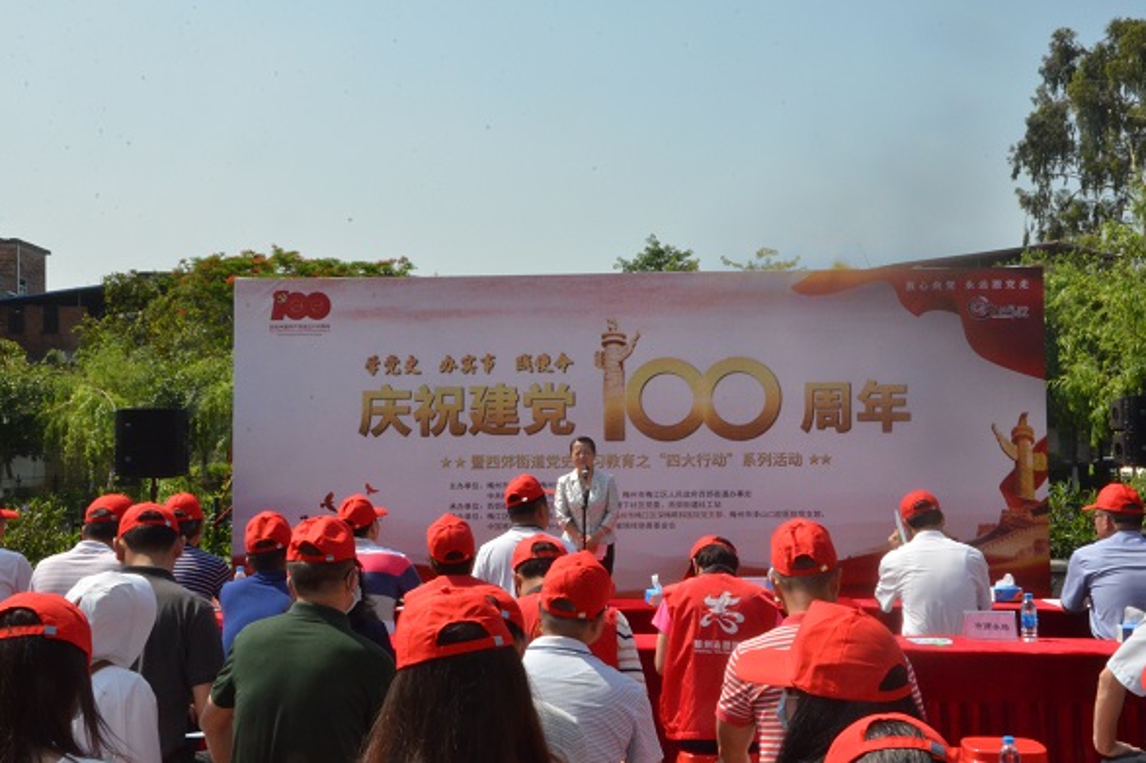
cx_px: 568
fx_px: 1655
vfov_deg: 26.0
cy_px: 378
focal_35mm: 52
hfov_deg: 38.2
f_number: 29
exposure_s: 1/250
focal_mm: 34
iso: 1600
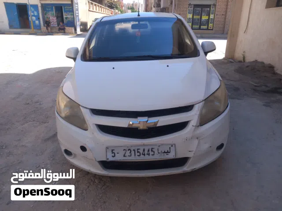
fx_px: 220
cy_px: 106
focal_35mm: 27
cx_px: 141
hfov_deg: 65.3
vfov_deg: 51.4
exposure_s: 1/254
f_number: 1.8
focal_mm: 4
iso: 20
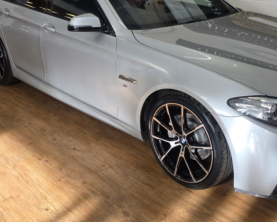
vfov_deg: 32.5
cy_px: 72
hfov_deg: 40.3
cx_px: 144
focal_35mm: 46
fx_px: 377
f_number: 1.7
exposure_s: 1/100
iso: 32
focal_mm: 6.3
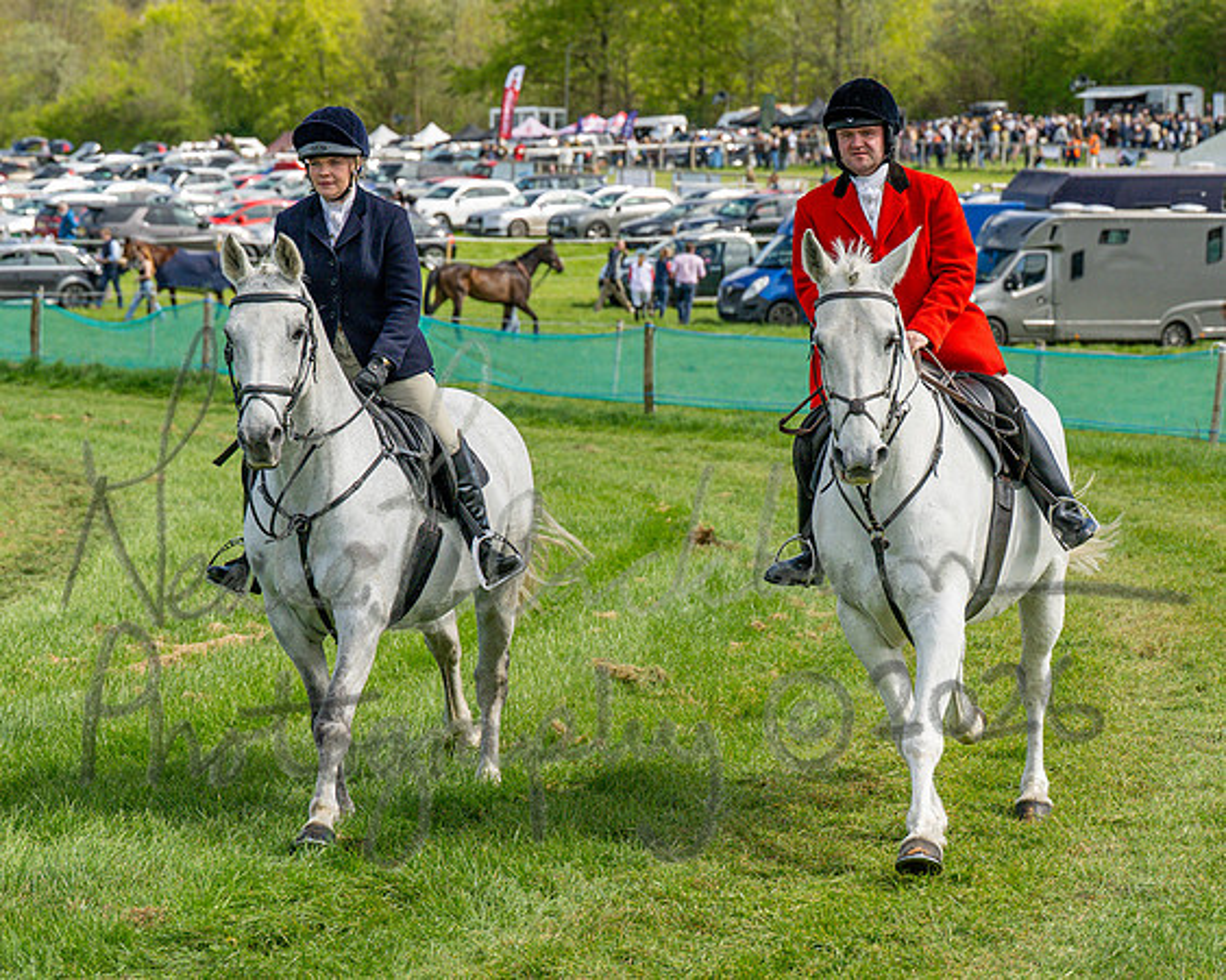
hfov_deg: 13.8
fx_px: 5068
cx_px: 566
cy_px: 534
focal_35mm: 140
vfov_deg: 11.0
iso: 400
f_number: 4
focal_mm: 70
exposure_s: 1/3200
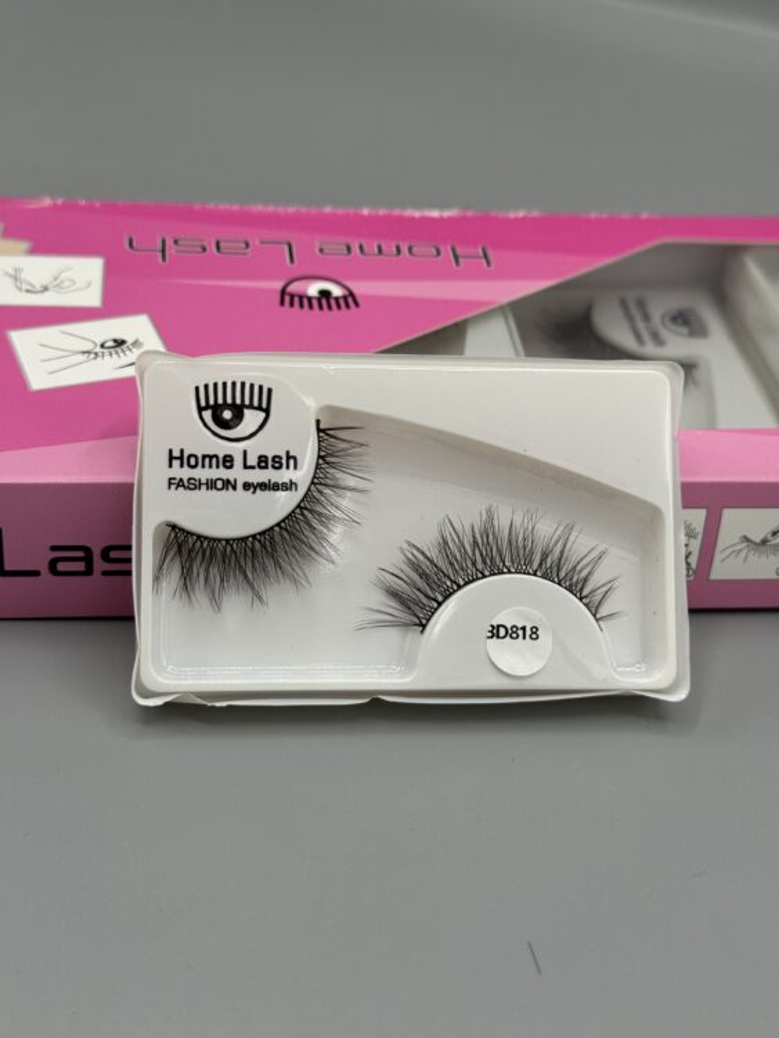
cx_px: 390
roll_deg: -5.0
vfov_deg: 39.6
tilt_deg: -36.4
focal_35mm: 48
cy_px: 519
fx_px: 1439
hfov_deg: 30.3
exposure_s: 1/1366
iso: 64
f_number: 1.78
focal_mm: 6.86
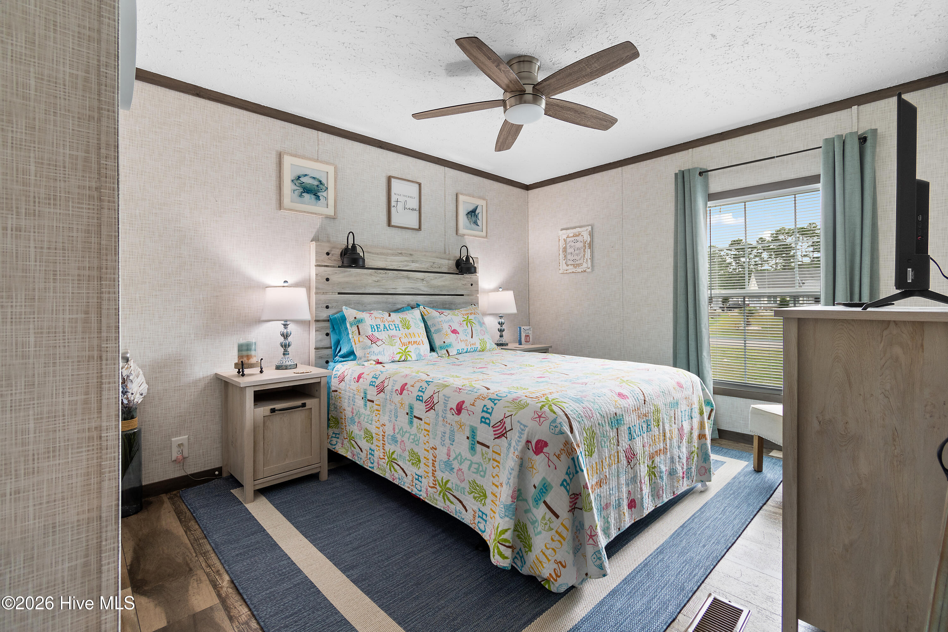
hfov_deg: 100.4
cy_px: 316
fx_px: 395
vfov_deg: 77.3
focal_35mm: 15
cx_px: 474
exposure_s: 1/10
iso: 100
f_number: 4.5
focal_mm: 10
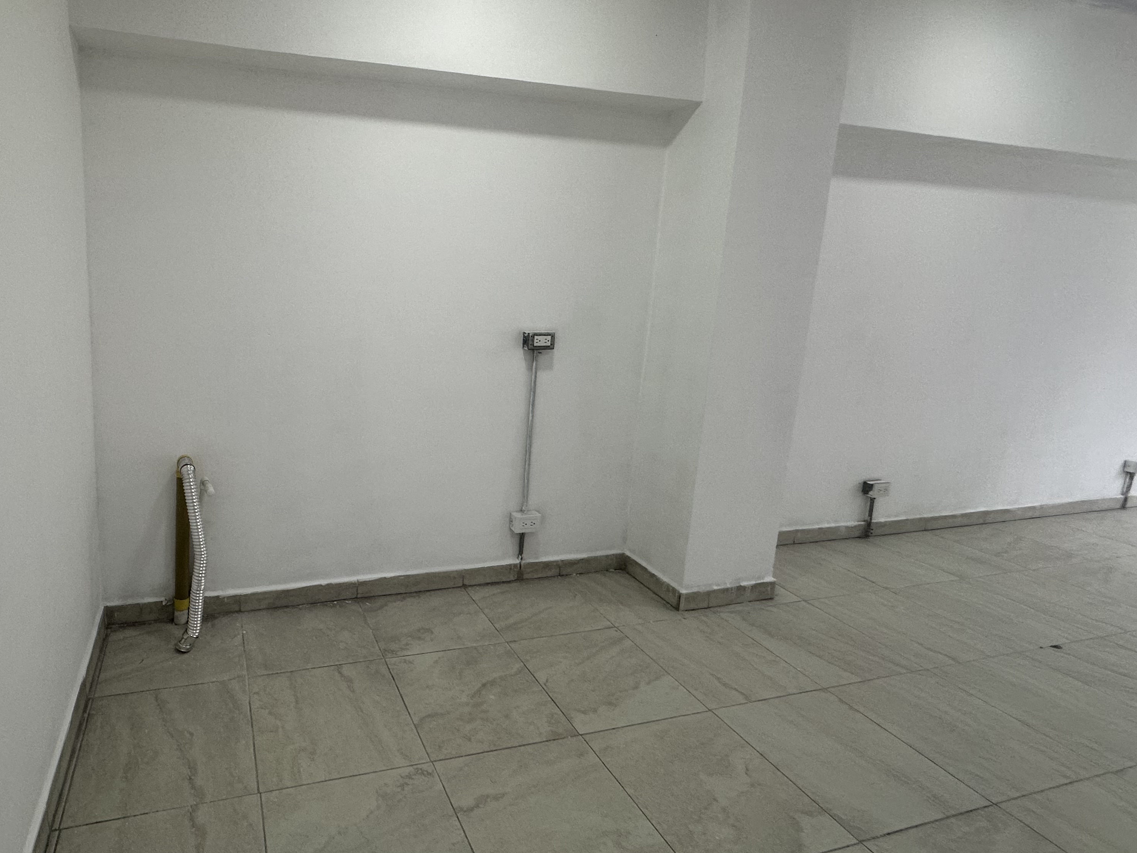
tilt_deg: -5.6
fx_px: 624
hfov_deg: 81.5
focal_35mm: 19
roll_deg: -1.2
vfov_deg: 68.4
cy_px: 376
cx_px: 370
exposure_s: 1/120
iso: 125
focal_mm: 2.22
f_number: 2.2
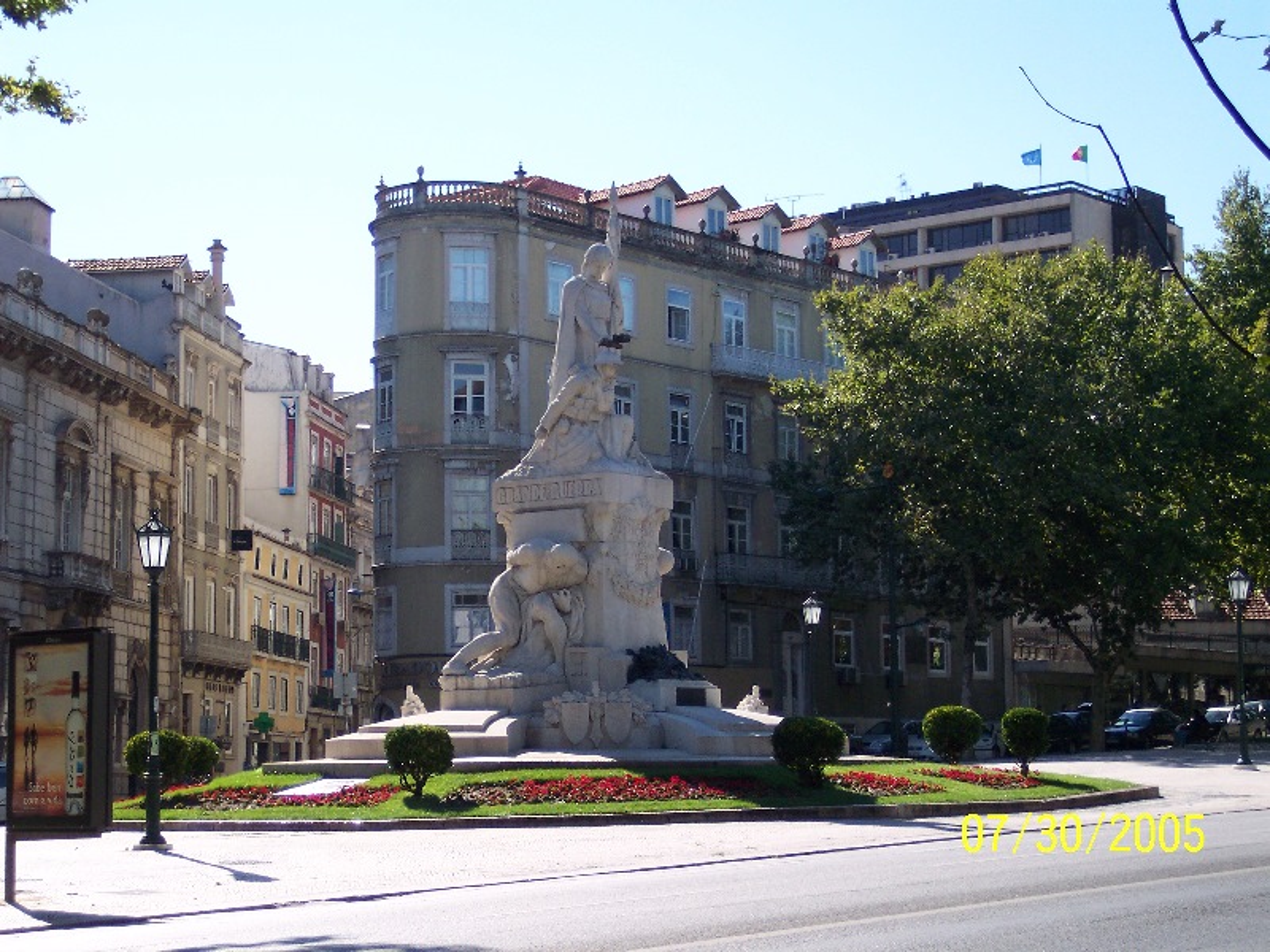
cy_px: 476
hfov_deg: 25.7
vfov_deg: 19.4
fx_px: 2788
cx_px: 635
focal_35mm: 76
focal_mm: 16
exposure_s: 1/700
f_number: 3.8
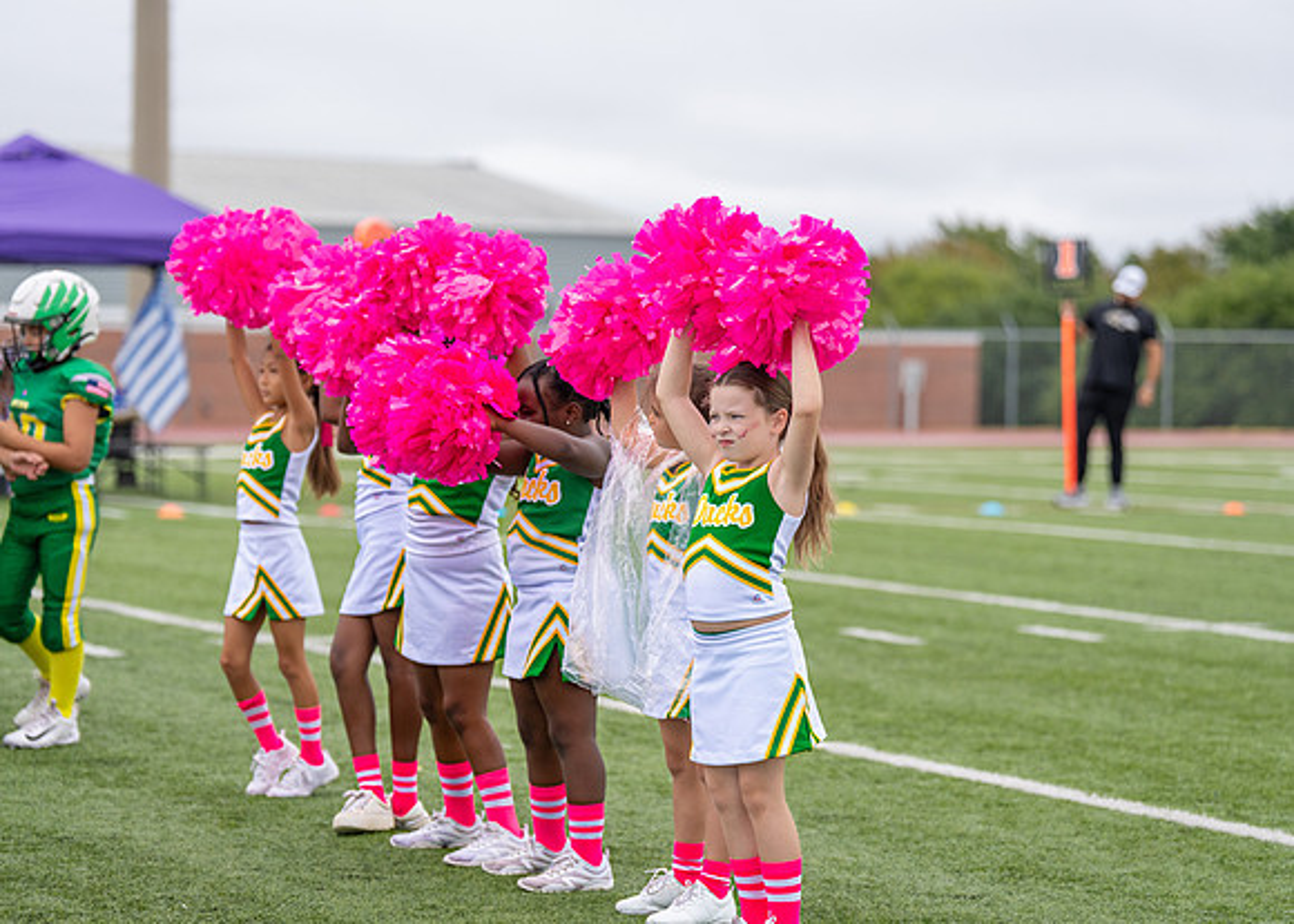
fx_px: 4350
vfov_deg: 12.1
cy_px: 462
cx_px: 601
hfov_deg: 16.9
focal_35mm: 118
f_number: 2.8
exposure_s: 1/2000
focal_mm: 113
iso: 500
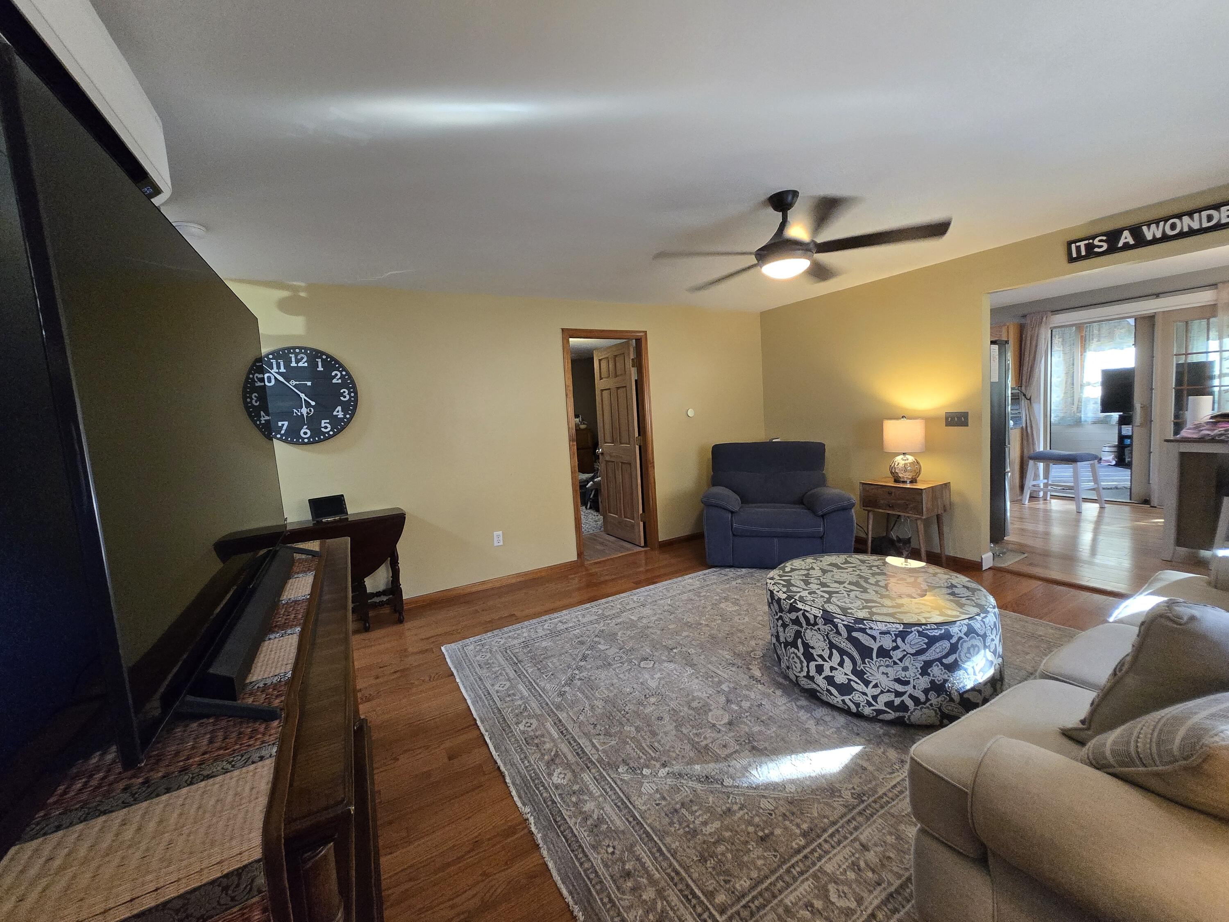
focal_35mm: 13
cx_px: 614
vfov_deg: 89.9
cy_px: 461
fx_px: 462
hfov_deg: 106.2
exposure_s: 1/60
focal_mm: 1.7
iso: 400
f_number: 2.2
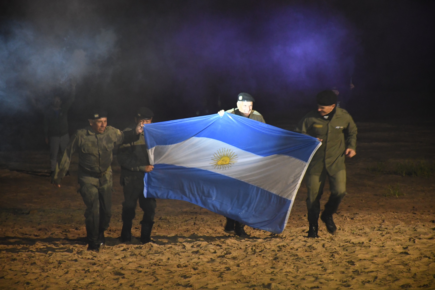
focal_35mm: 168
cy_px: 145
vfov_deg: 8.2
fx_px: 2030
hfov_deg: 12.2
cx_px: 218
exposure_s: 1/60
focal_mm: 112
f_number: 5.6
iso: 3200
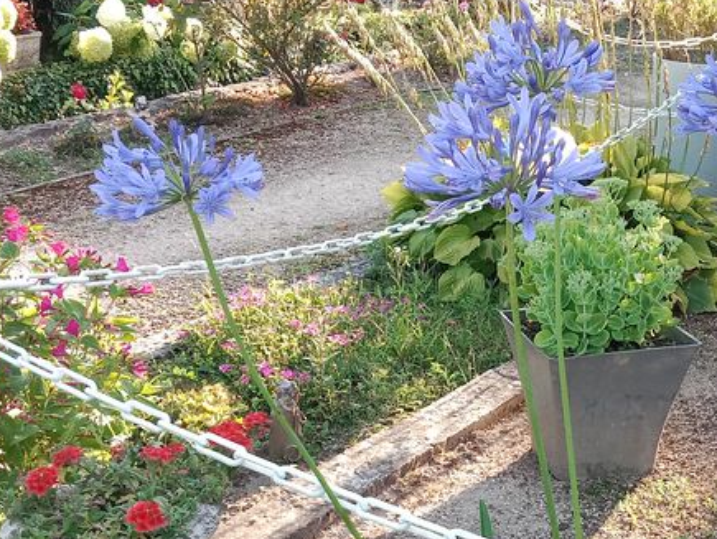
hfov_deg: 30.8
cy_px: 384
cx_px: 513
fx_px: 1285
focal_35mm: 62
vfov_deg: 23.5
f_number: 2.2
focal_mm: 3.65
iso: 130
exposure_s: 1/100
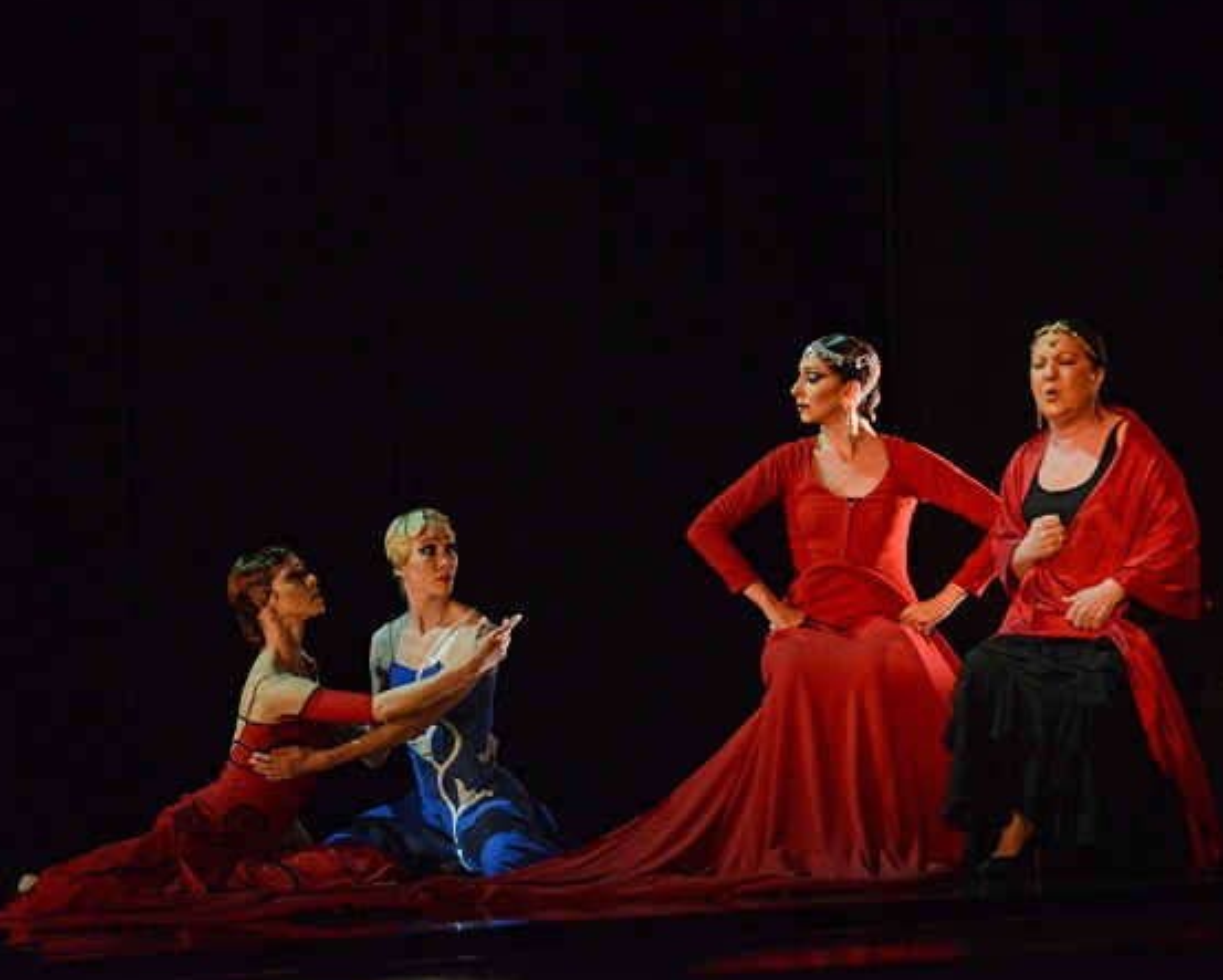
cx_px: 651
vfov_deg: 6.3
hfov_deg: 7.9
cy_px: 478
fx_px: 8837
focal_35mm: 244
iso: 6400
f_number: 4.5
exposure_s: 1/200
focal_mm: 200
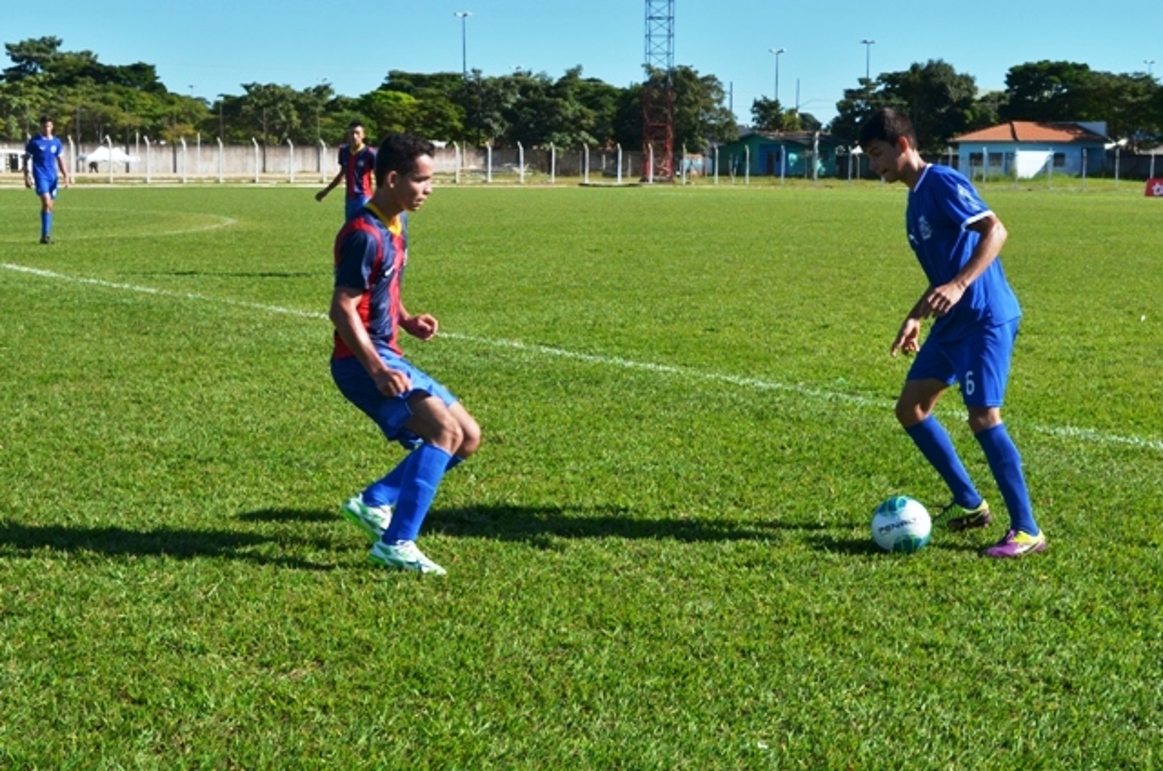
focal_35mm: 57
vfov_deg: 23.7
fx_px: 1838
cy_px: 386
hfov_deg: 35.1
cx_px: 582
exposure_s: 1/400
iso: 200
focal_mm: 38
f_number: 10
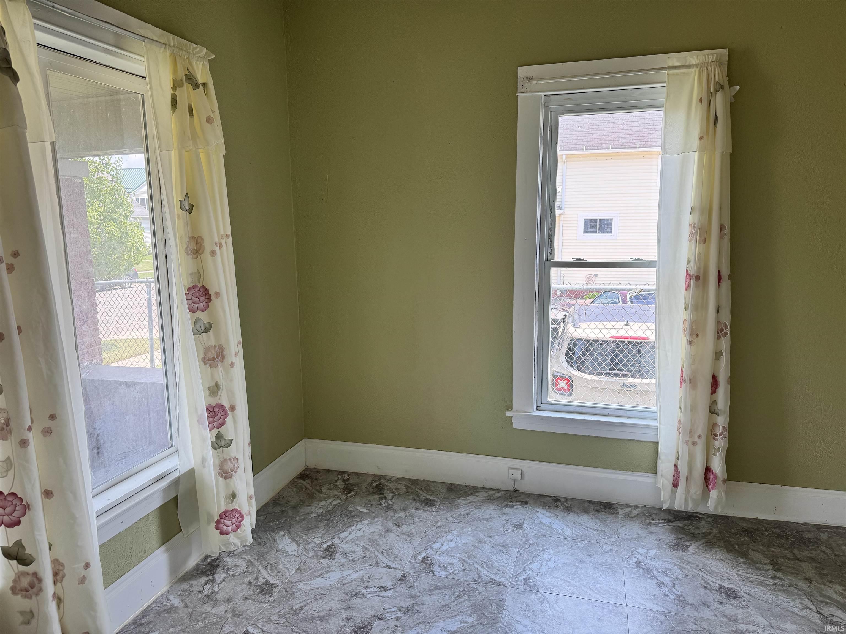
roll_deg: +1.1
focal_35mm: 24
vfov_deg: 56.8
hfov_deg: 71.6
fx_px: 587
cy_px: 317
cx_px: 423
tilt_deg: -9.9
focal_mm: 6.76
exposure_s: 1/356
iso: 80
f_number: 1.78
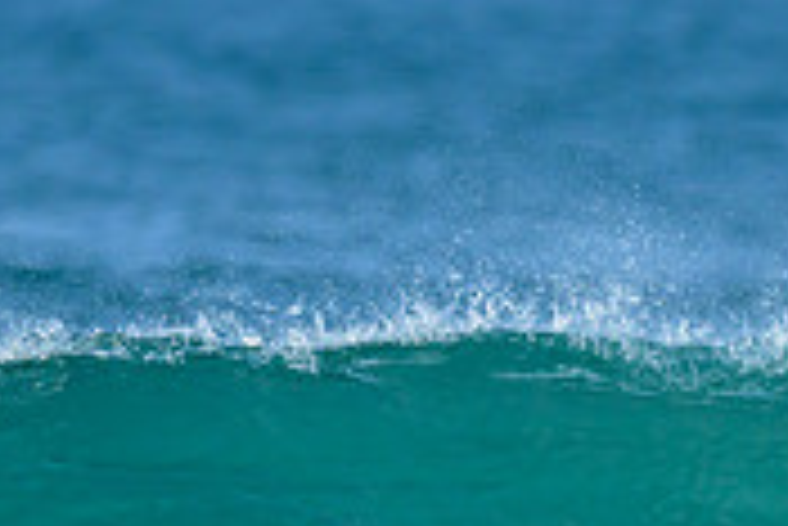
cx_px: 699
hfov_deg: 0.6
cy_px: 496
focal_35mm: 3638
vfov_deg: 0.4
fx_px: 79696
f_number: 6.3
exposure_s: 1/2000
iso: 320
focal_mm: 800
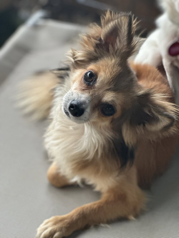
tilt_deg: -36.9
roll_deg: -1.7
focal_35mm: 77
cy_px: 119
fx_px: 531
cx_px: 90
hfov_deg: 19.1
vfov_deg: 25.3
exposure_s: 1/103
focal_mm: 9
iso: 250
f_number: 2.8
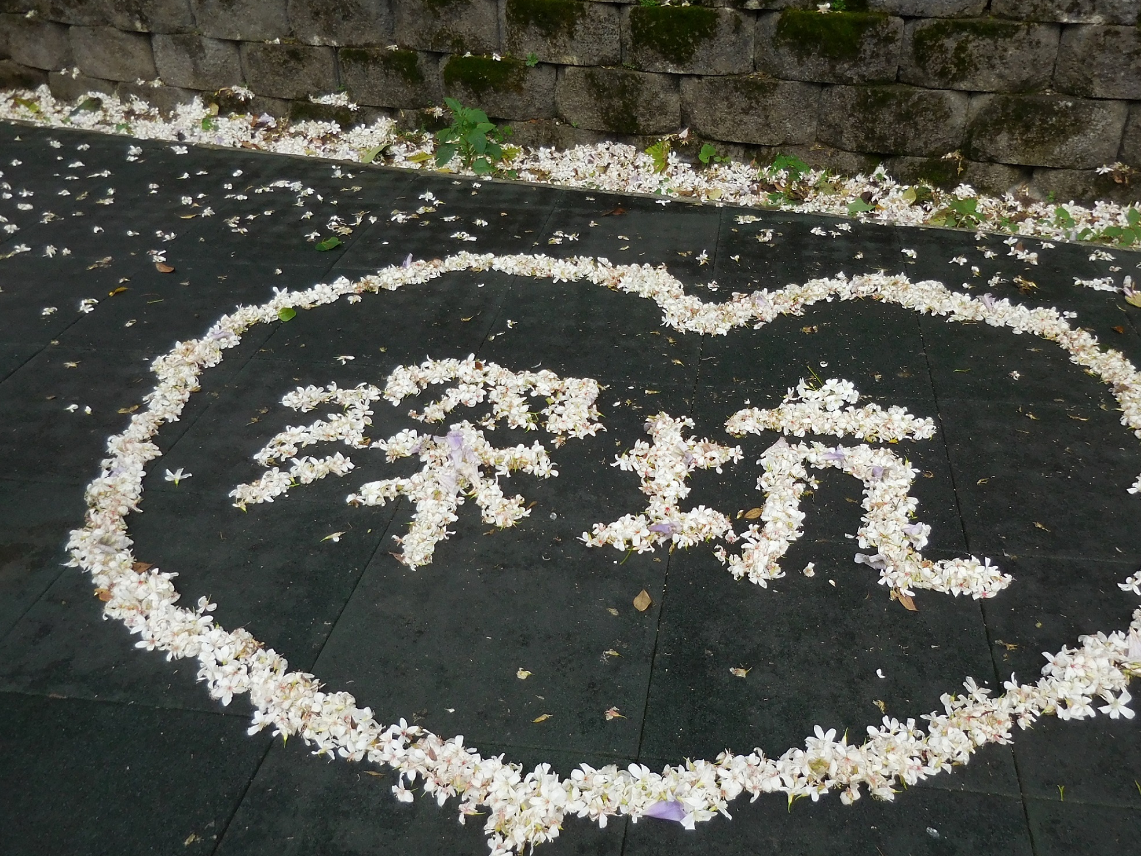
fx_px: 989
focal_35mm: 30
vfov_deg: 46.8
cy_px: 449
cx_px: 615
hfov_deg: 59.9
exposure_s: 1/400
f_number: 3.3
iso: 125
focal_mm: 4.5
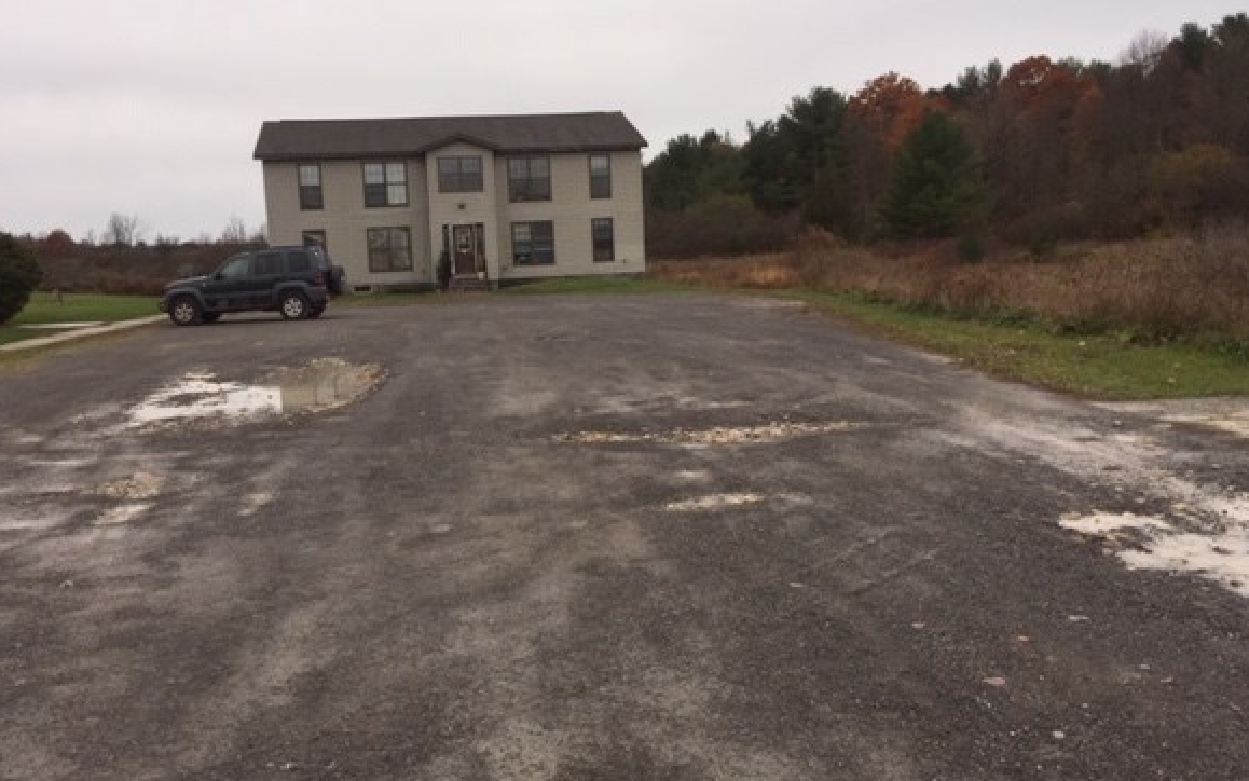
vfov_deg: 37.3
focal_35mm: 34
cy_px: 375
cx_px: 591
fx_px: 1157
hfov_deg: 56.7
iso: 40
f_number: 2.2
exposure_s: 1/408
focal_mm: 4.15
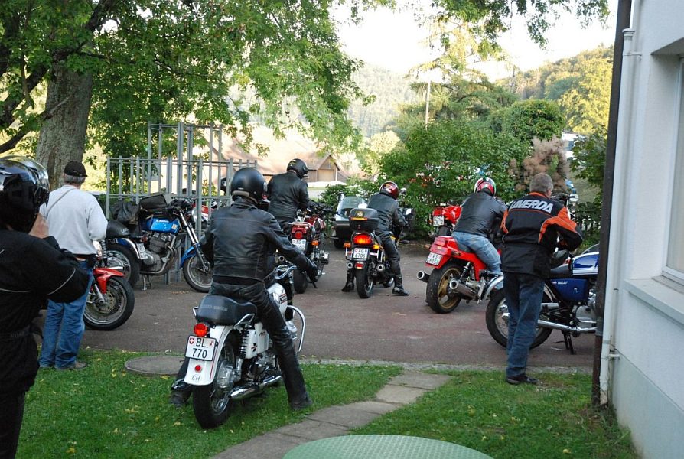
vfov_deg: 25.9
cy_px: 230
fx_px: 999
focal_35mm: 52
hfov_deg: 37.8
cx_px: 342
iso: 1600
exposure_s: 1/500
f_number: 4.2
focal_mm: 35
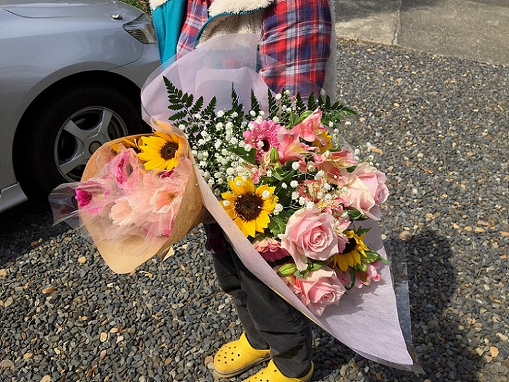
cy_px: 191
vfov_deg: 48.3
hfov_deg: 61.6
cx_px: 254
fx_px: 427
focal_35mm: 29
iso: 32
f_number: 2.2
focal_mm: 4.15
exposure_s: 1/1980
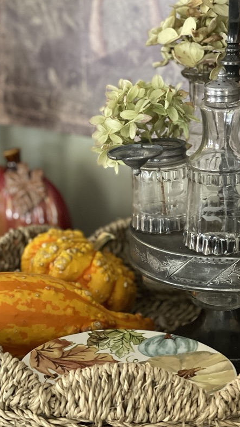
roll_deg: -1.7
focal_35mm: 90
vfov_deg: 23.7
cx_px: 100
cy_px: 187
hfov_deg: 13.4
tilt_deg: -13.0
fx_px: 1018
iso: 400
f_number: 2.2
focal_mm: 7.5
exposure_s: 1/20
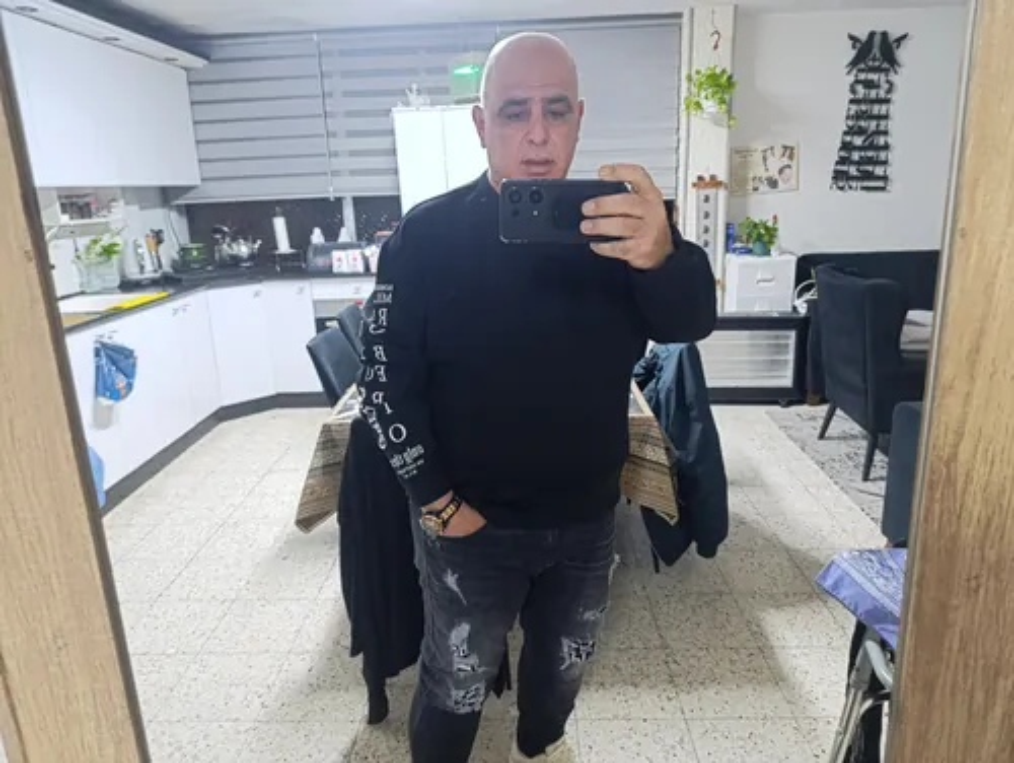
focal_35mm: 23
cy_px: 382
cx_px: 507
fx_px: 674
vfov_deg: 59.0
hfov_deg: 73.9
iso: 1250
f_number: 1.6
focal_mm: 6.14
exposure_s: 1/50
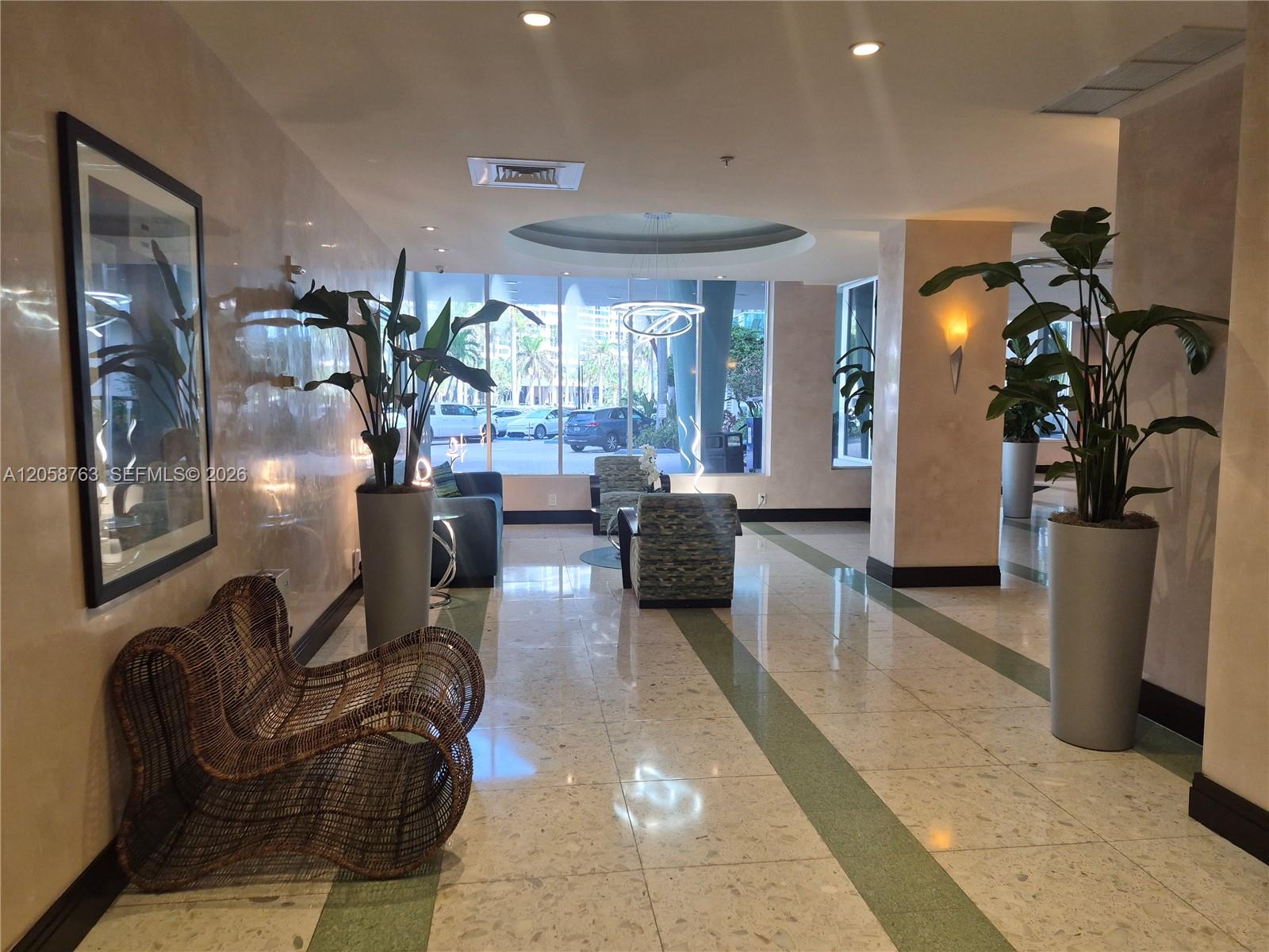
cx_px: 634
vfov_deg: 58.9
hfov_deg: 73.9
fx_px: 843
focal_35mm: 23
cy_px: 476
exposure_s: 1/120
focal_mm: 5.4
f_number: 1.8
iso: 250
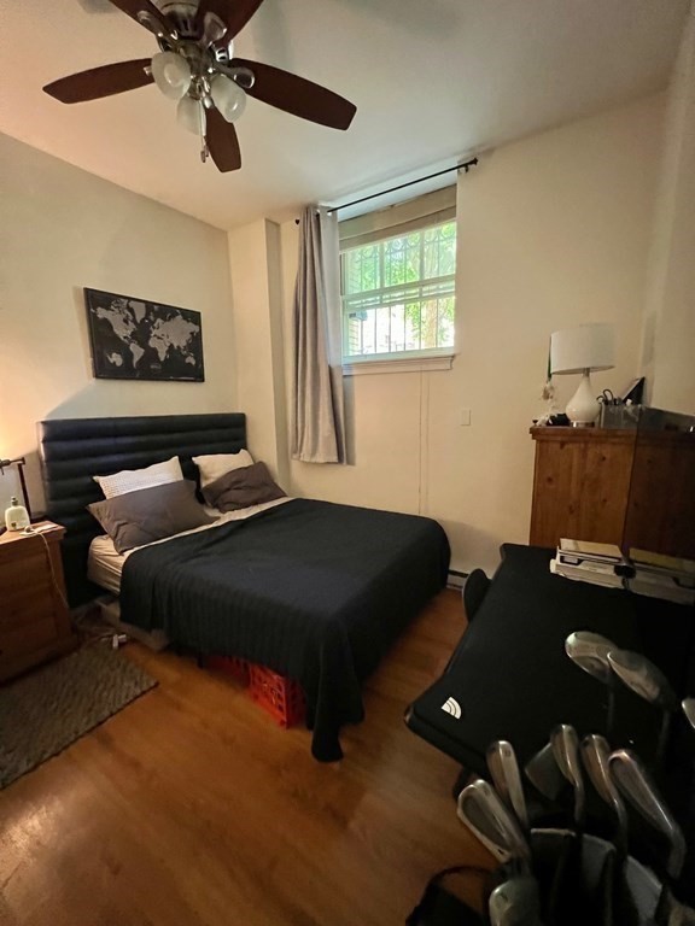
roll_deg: +1.4
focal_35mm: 13
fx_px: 348
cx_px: 348
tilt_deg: -9.4
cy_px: 463
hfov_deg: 89.9
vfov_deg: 106.2
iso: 1000
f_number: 1.8
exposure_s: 1/60
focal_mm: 1.57
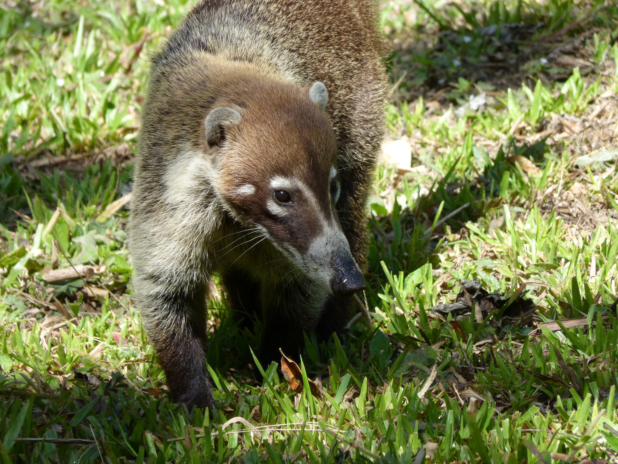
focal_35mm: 599
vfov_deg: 2.5
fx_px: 10694
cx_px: 309
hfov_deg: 3.3
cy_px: 232
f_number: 5.2
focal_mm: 107.9
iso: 100
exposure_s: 1/200
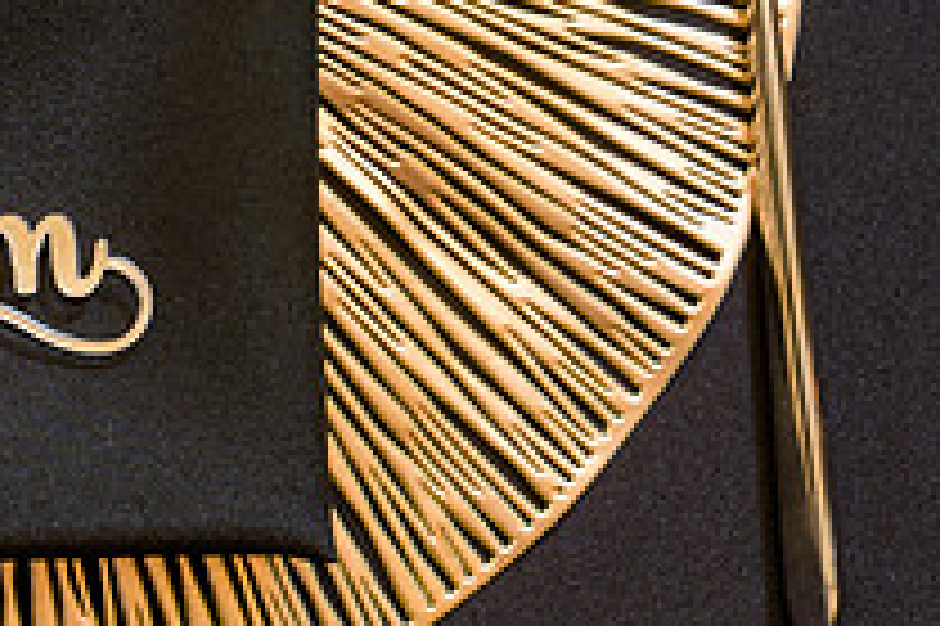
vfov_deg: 15.3
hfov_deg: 22.5
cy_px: 263
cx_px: 175
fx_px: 2322
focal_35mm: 89
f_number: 4
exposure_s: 1/80
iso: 1000
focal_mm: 32
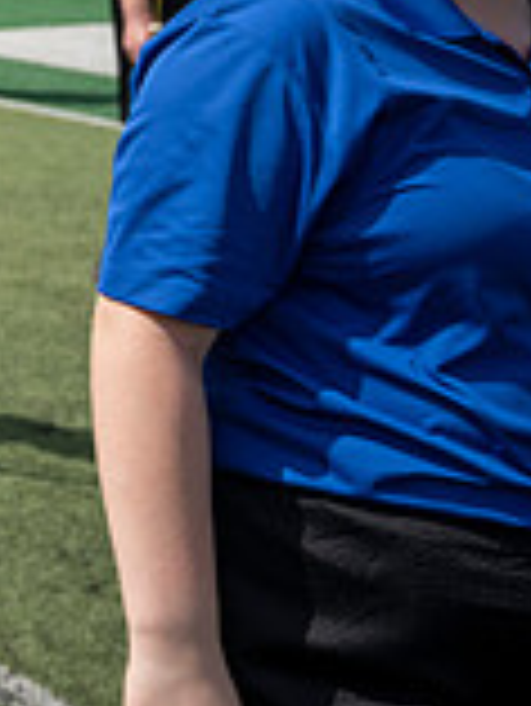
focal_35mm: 85
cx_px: -734
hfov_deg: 13.2
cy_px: 2
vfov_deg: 22.2
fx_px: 1736
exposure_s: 1/1600
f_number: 5
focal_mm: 24
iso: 200
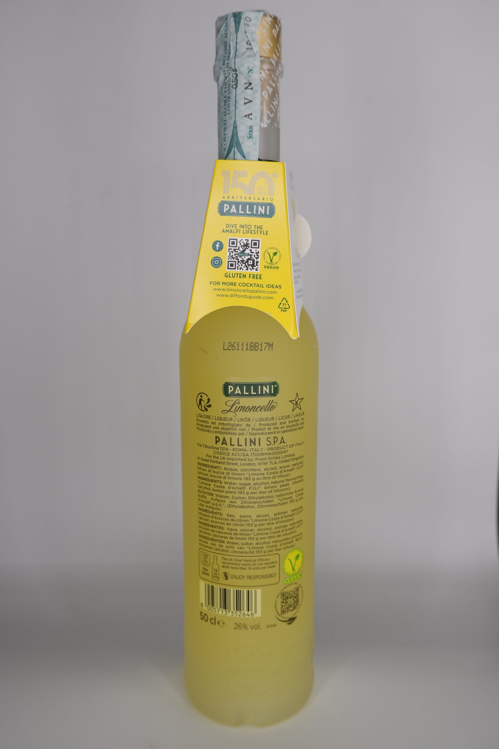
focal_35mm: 30
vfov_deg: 61.9
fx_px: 624
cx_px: 250
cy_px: 374
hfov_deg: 43.6
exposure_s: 1/240
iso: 200
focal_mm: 20.9
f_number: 5
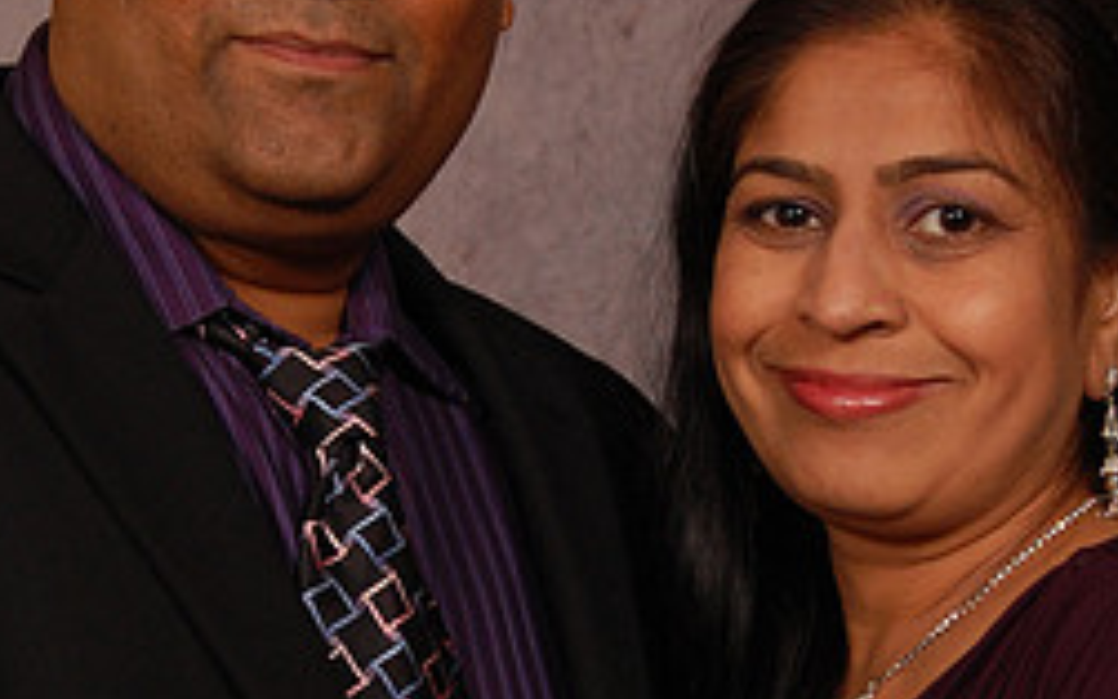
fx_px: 4510
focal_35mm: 148
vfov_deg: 8.8
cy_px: 690
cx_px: 410
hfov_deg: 14.1
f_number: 5.6
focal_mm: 42
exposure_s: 1/200
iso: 400
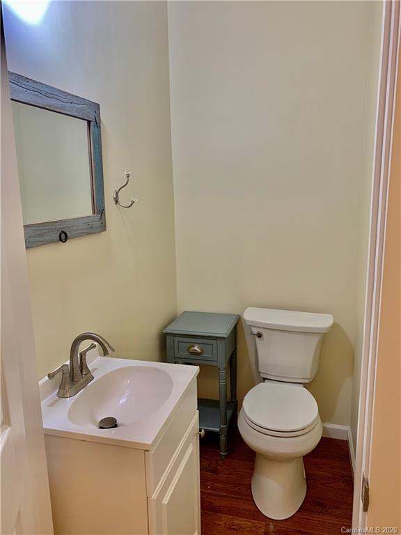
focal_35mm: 26
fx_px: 402
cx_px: 200
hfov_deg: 53.1
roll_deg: +1.4
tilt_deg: -10.1
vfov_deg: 67.3
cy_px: 268
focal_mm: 4.25
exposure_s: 1/60
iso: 100
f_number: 1.8
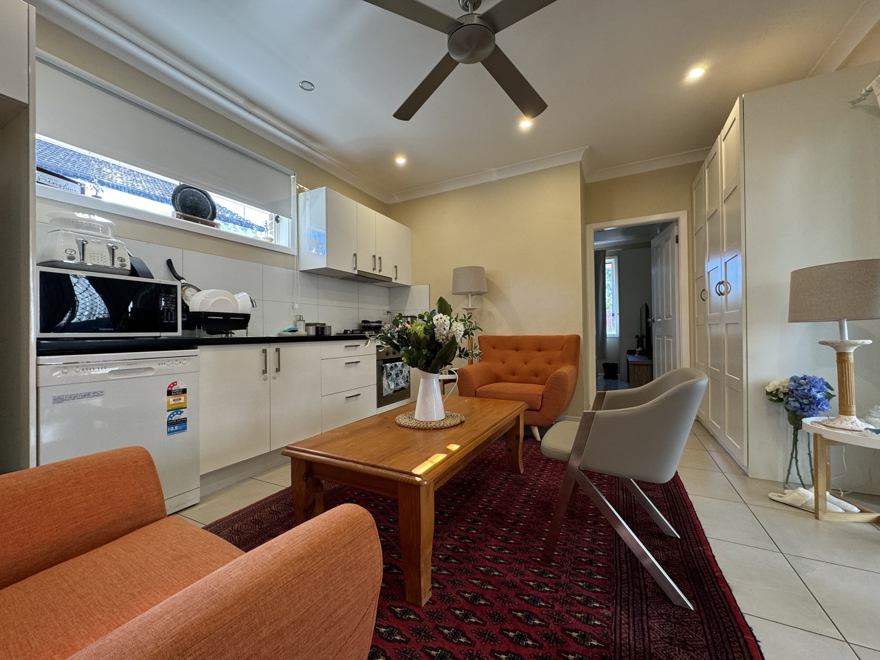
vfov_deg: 85.7
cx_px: 440
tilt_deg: +0.2
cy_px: 330
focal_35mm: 14
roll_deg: +0.6
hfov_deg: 102.1
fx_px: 356
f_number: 2.2
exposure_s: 1/100
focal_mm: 2.22
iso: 160
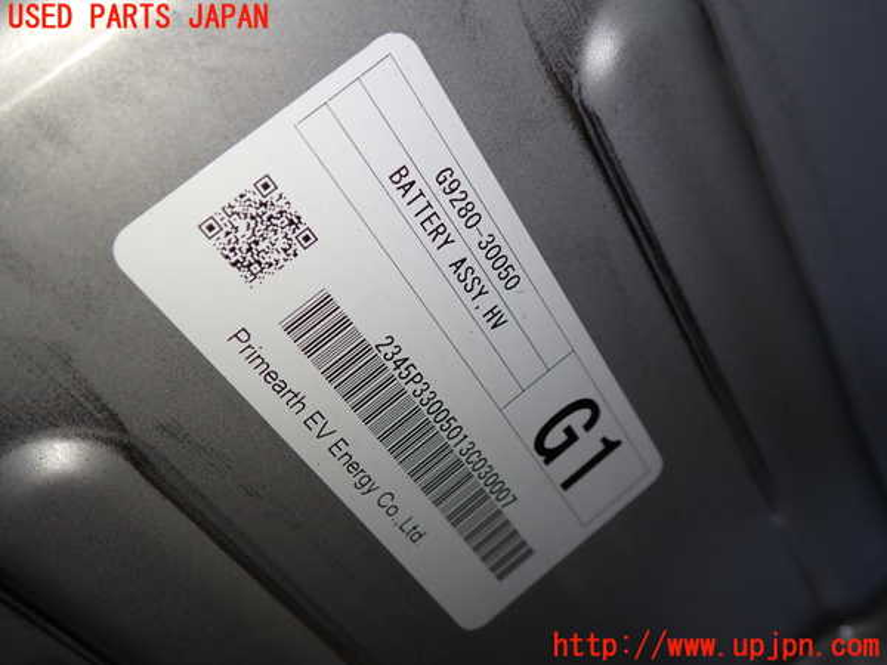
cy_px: 332
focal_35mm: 30
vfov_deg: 46.8
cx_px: 444
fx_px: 769
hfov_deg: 60.0
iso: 100
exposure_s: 1/60
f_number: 2.3
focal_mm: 5.4
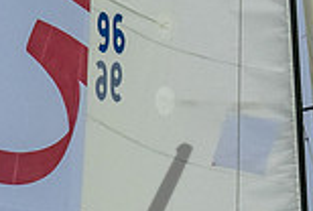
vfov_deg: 0.9
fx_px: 13425
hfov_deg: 1.3
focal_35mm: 1538
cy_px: 238
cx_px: 473
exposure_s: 1/3200
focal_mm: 200
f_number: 9
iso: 800
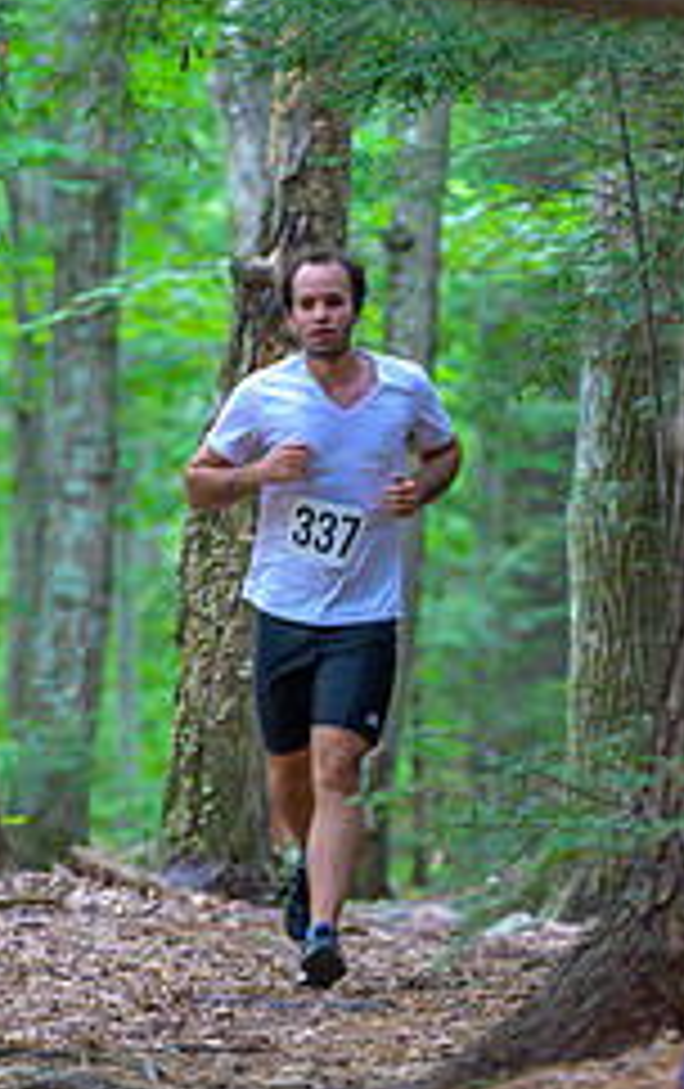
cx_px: 511
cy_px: 688
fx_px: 11234
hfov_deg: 3.5
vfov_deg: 5.5
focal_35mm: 378
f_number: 4
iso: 8000
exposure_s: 1/200
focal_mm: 200
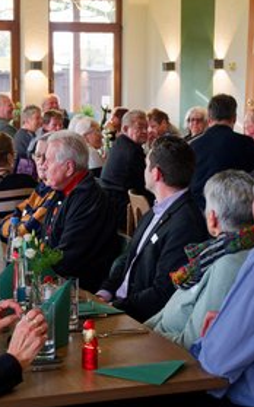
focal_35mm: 79
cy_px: 187
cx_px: 53
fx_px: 876
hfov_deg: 16.4
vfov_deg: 26.2
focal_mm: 47
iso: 1400
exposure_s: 1/50
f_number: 5.3
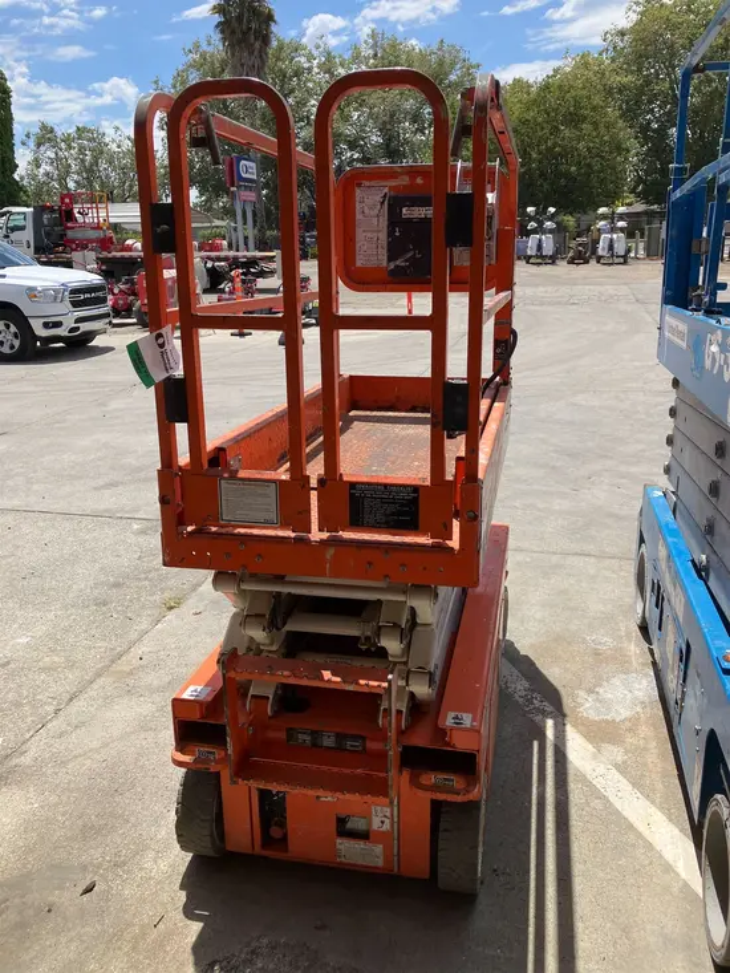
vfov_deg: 63.4
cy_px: 486
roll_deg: +0.3
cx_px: 365
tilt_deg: -12.6
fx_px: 787
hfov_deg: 49.8
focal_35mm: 28
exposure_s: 1/1621
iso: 32
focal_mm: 3.99
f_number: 1.8
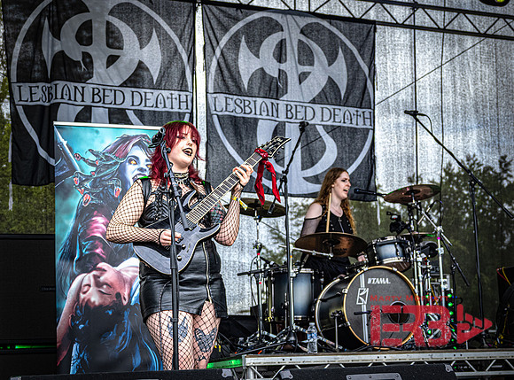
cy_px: 184
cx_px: 261
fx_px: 1237
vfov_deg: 17.5
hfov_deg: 23.5
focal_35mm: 84
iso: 800
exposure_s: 1/800
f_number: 4.5
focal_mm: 41
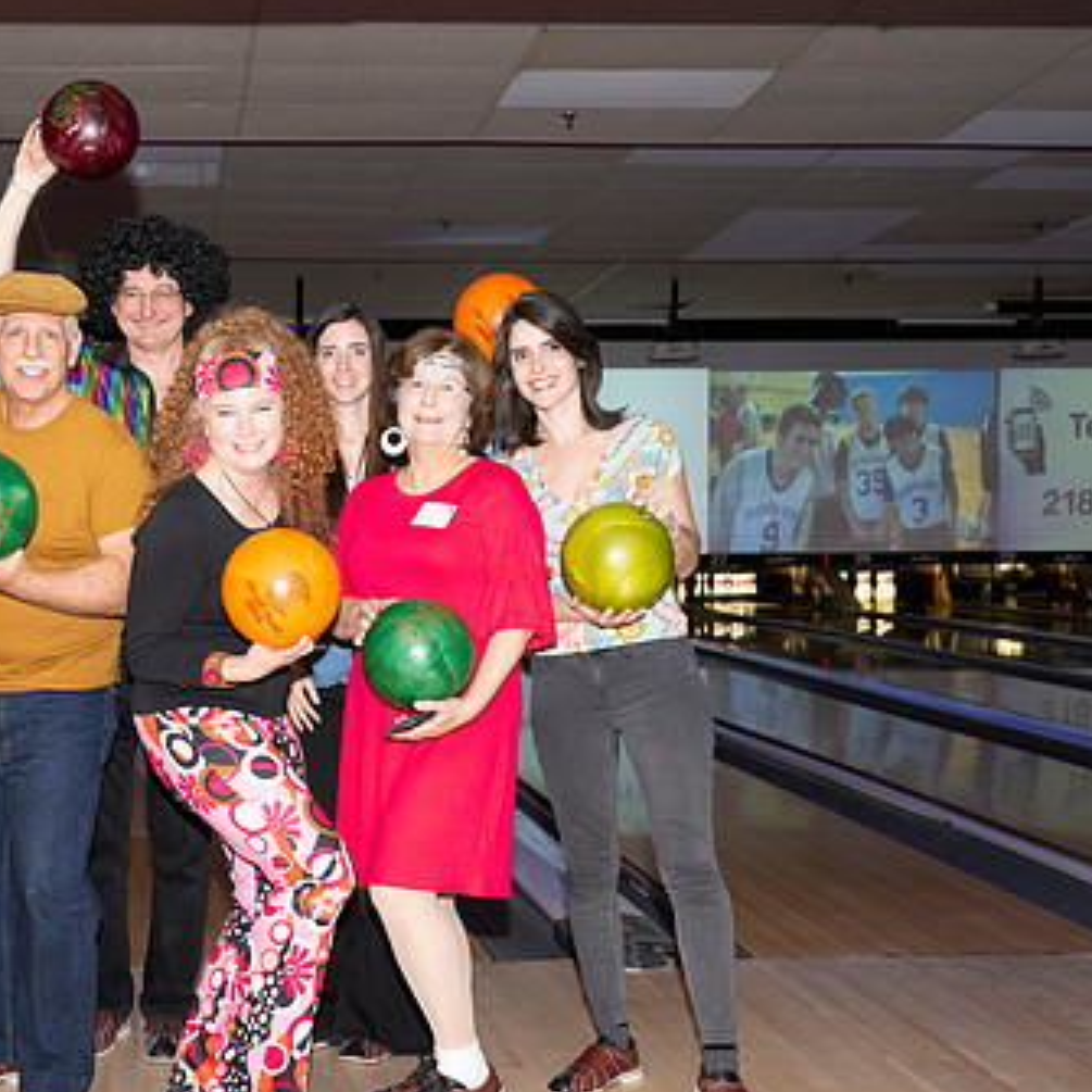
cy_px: 611
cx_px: 241
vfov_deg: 32.2
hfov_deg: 31.5
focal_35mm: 53
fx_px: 1892
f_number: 5.6
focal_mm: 36
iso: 1600
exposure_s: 1/100
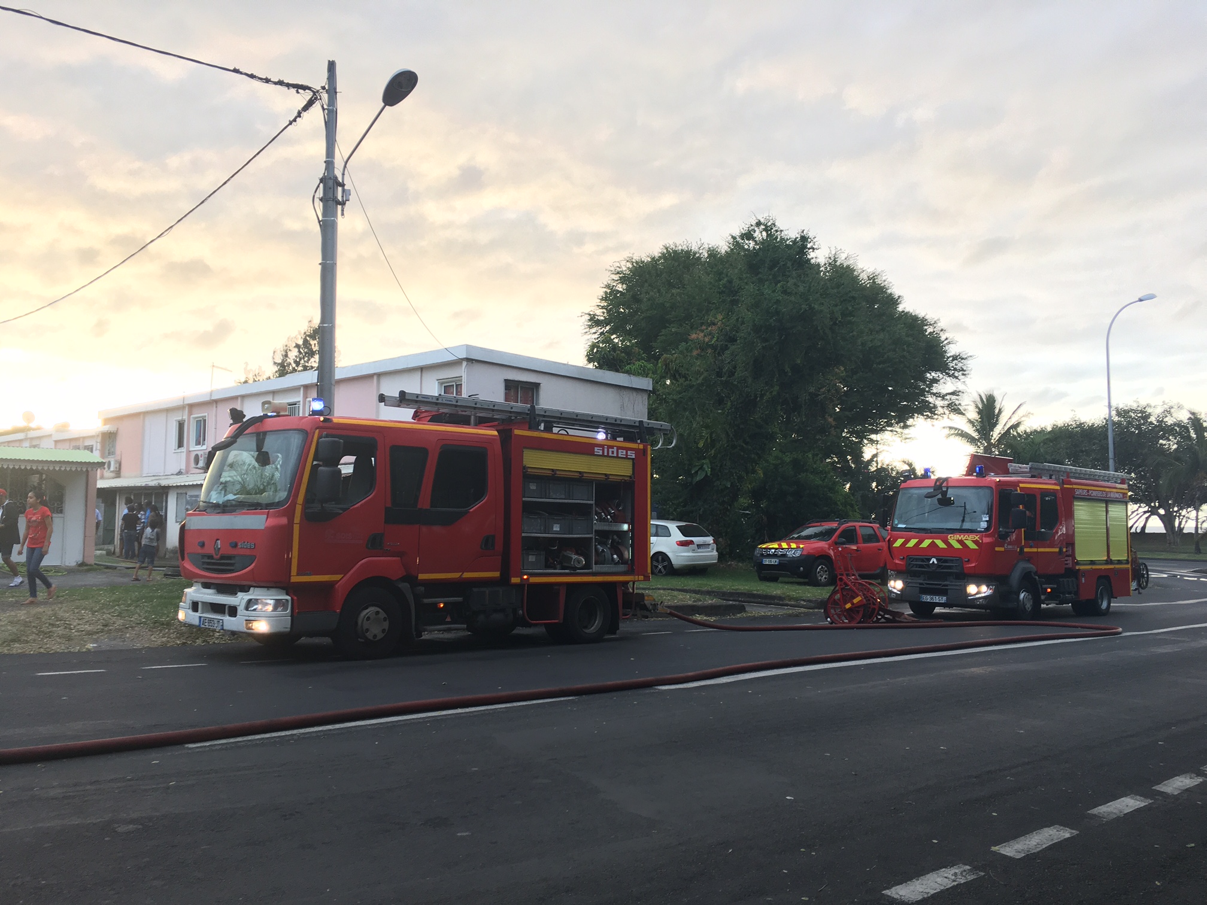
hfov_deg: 61.7
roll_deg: -0.8
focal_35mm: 29
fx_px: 1011
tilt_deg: +5.4
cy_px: 452
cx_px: 604
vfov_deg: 48.2
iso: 25
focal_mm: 4.15
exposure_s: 1/50
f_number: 2.2
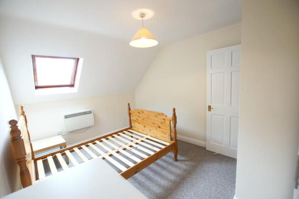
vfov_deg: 77.4
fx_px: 125
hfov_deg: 100.4
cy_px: 100
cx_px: 150
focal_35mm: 15
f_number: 3.5
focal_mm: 10
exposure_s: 1/60
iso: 400
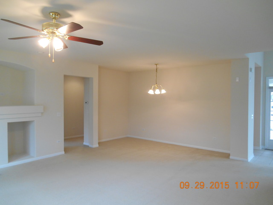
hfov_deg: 67.3
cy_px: 102
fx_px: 205
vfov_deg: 53.1
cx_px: 136
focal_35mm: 26
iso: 220
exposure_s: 1/30
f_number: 3.4
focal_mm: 4.7
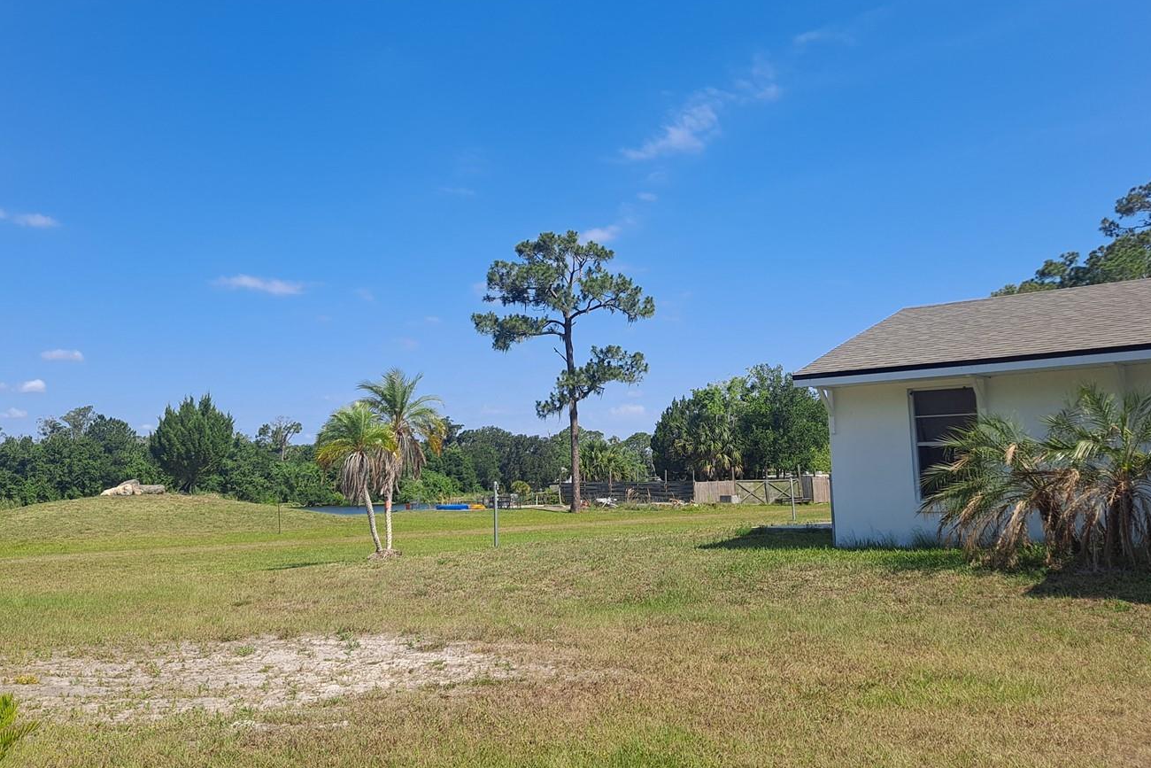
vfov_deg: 41.1
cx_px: 537
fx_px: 1023
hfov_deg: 58.7
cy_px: 337
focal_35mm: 32
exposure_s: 1/921
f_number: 2
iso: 32
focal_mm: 4.6
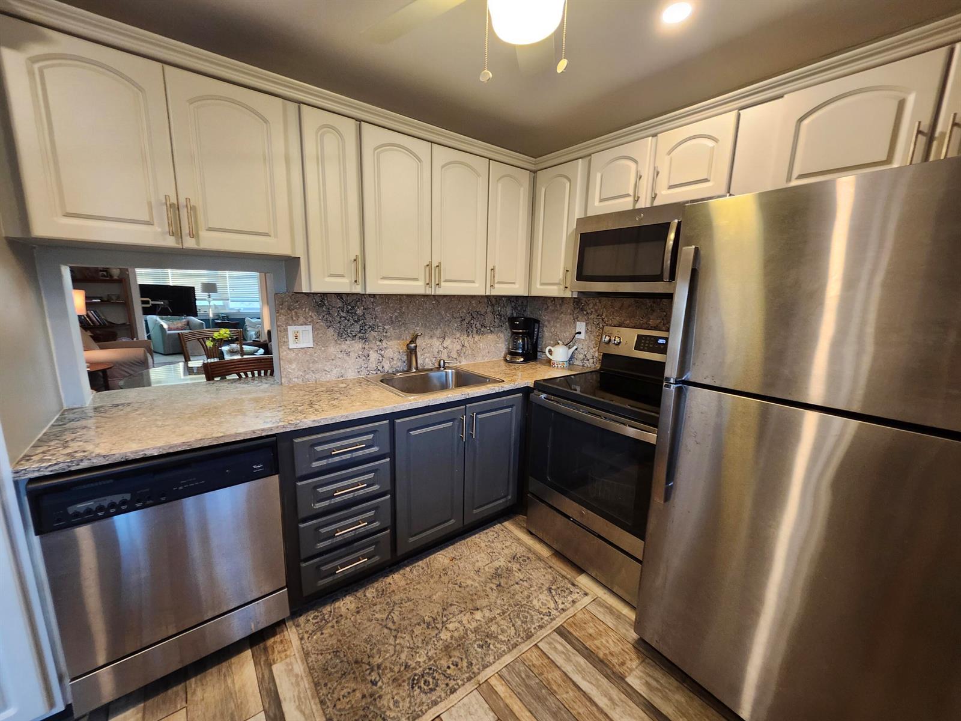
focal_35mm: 13
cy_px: 360
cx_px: 480
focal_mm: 1.74
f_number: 2.2
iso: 320
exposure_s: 1/40
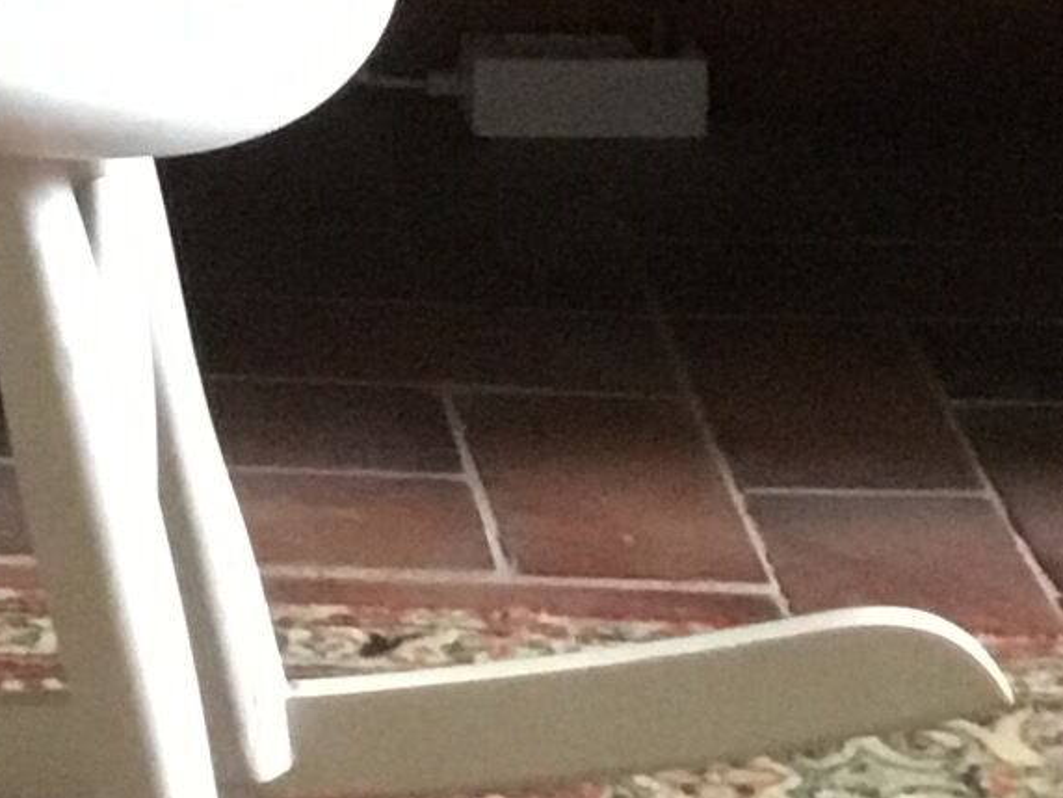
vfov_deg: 7.9
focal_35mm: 177
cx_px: -604
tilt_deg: -5.6
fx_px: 5435
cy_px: -971
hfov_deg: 10.7
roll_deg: +0.4
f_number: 2.4
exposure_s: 1/17
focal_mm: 3.3
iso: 320
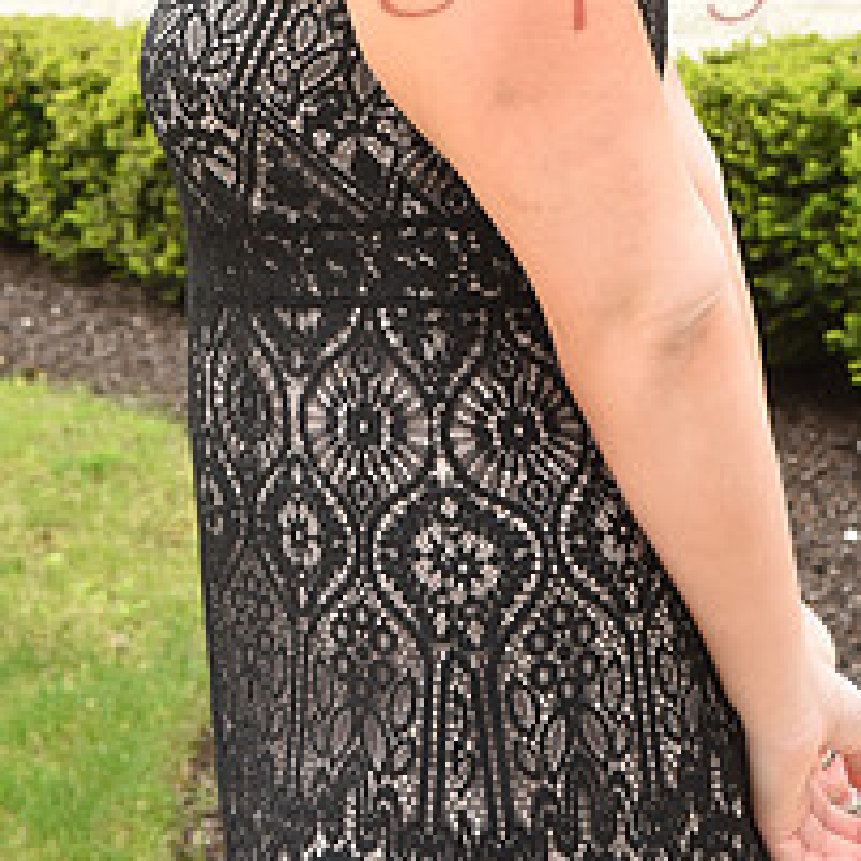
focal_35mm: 135
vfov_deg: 12.6
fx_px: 3799
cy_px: -180
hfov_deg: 12.9
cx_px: 418
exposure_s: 1/100
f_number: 8
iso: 500
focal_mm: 55
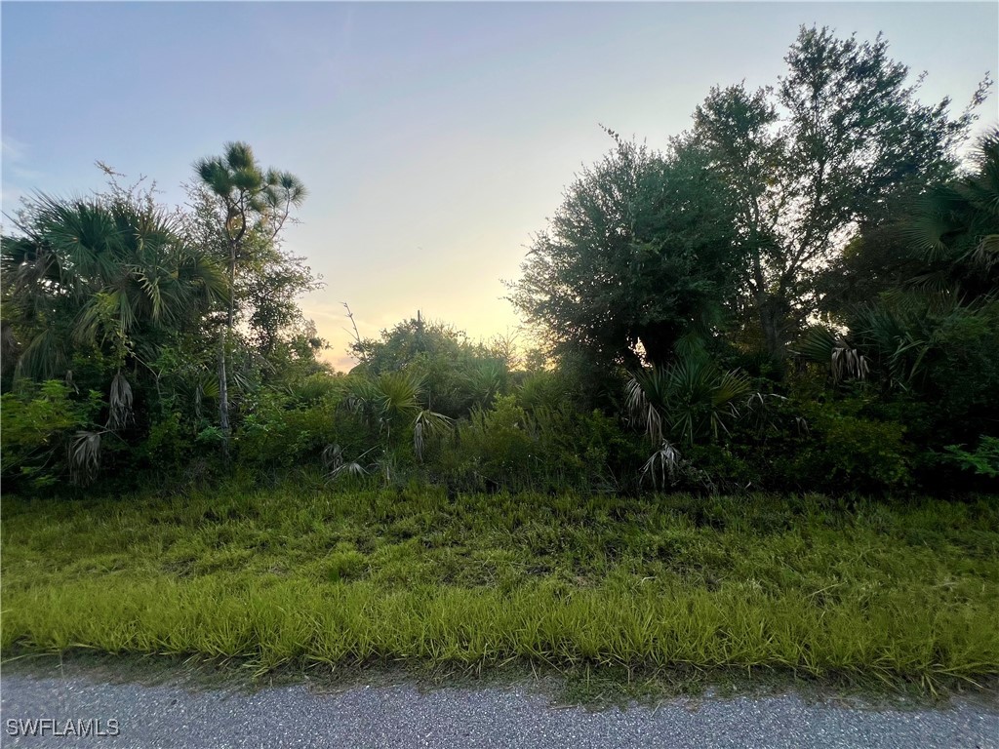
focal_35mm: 13
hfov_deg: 106.2
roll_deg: +2.8
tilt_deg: +2.3
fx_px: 375
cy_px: 374
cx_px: 500
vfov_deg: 89.9
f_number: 1.8
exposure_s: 1/440
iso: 32
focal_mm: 1.57
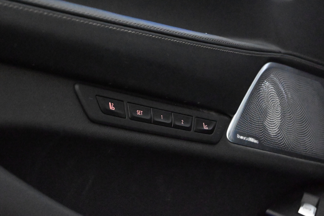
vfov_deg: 18.2
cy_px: 108
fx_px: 675
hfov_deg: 27.0
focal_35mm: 75
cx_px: 162
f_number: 6.3
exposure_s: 1/80
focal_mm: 50
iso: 25600
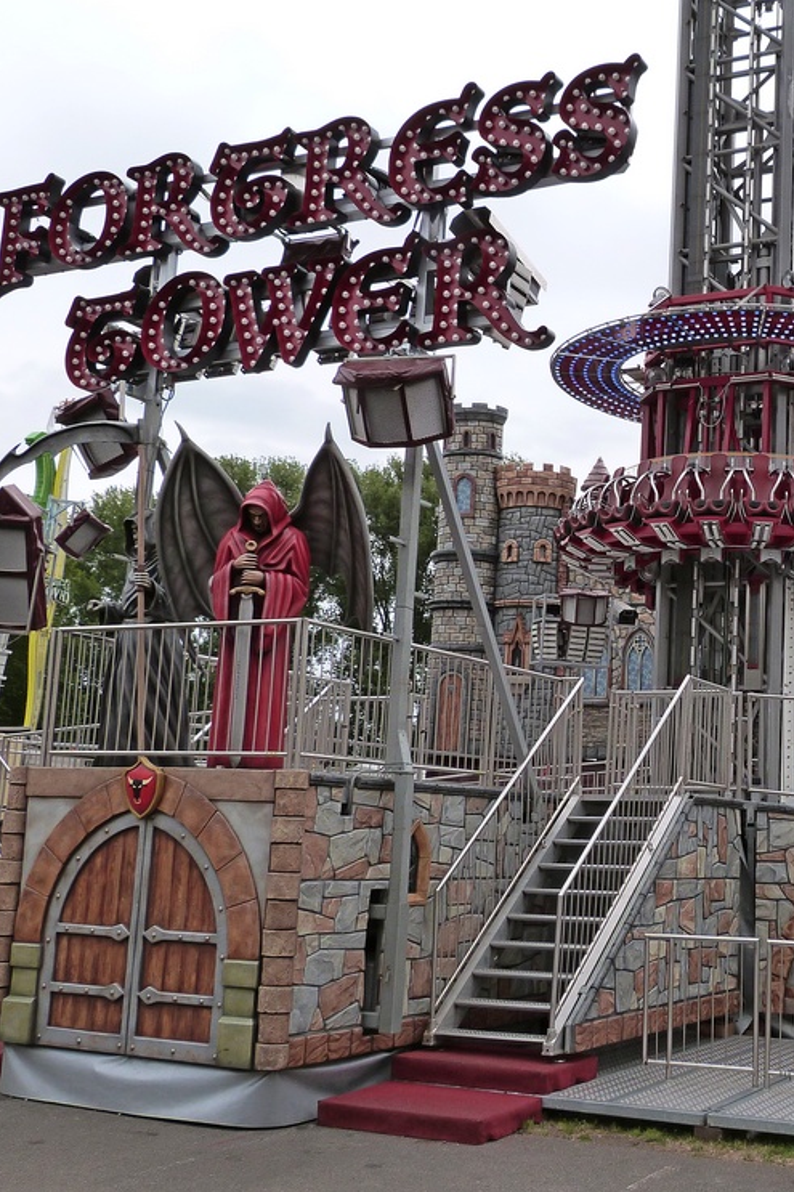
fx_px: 1390
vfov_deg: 46.4
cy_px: 598
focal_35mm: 42
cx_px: 739
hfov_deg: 30.3
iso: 160
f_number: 5.6
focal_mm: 5.2
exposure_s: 1/320
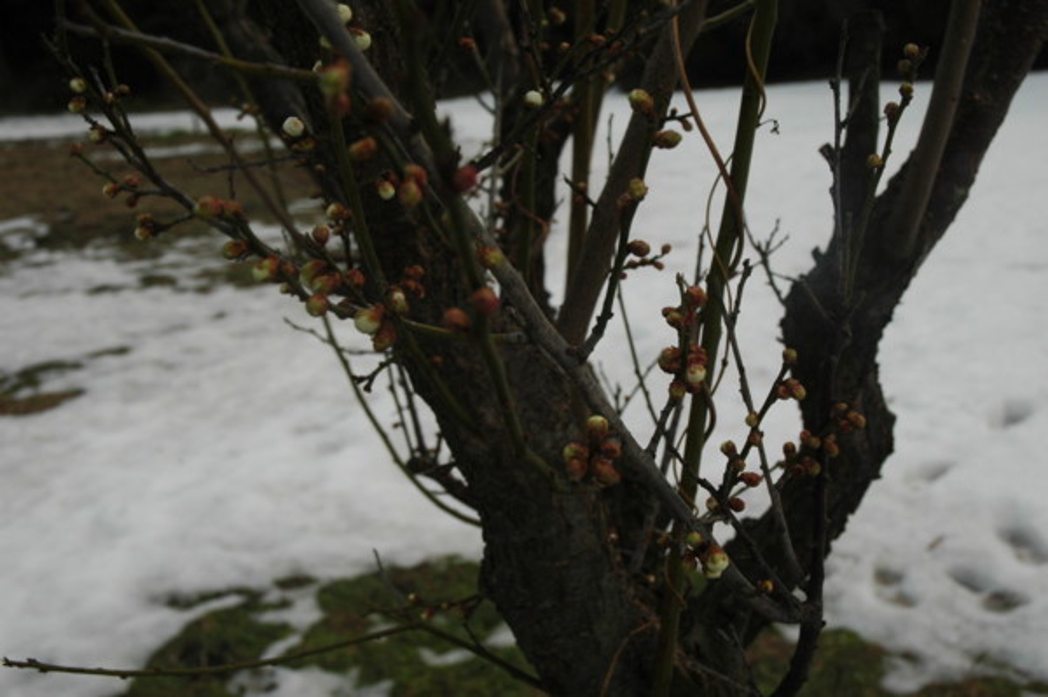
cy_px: 348
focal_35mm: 40
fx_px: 1178
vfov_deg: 33.0
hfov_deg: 48.0
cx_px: 524
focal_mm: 27
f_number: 8
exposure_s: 1/800
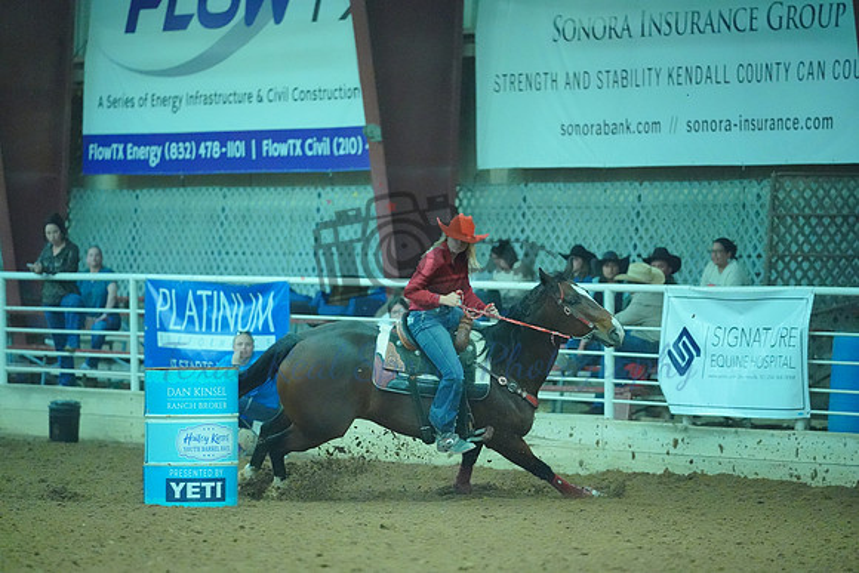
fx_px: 4773
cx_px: 430
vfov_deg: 6.9
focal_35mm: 200
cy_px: 286
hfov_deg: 10.3
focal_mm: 200
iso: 25600
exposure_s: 1/800
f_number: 2.8
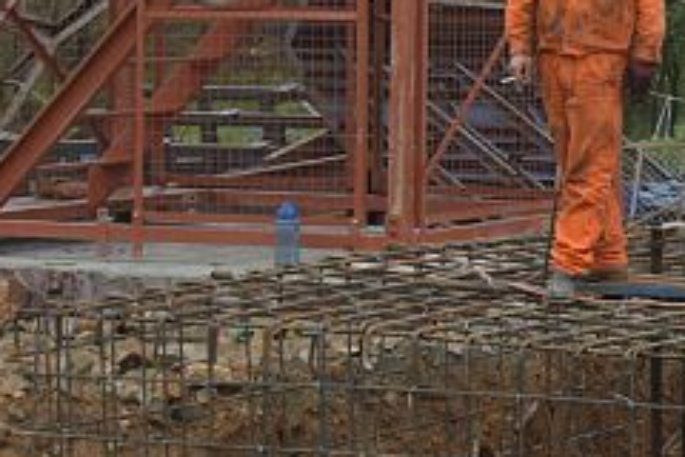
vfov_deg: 8.5
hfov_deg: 11.4
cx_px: 1427
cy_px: -103
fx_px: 3044
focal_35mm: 160
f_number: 7.1
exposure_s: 1/30
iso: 320
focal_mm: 32
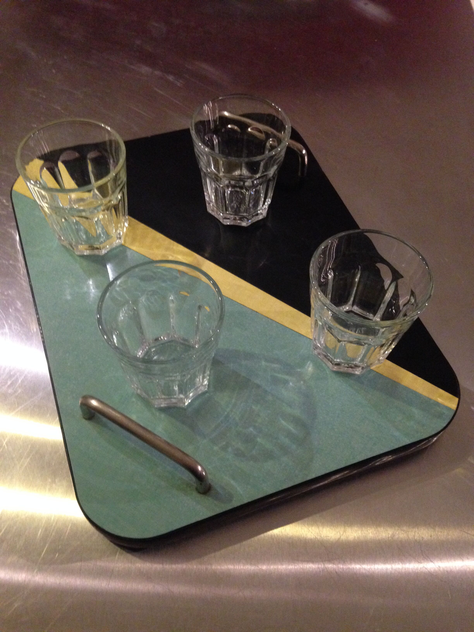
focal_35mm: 33
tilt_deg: -55.4
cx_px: 237
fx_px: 602
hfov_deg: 42.9
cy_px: 316
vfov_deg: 55.4
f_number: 2.4
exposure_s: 1/17
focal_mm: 4.12
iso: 500
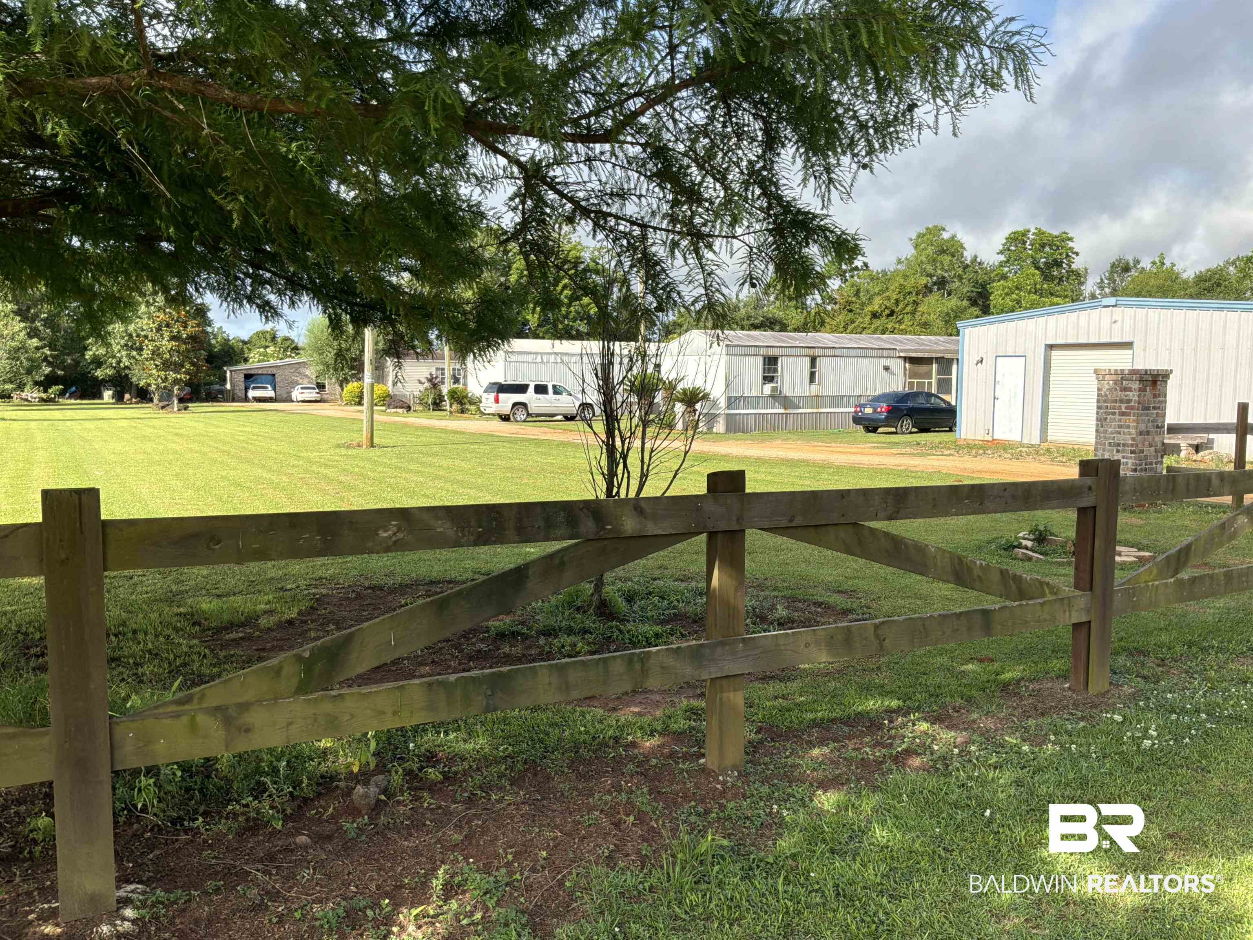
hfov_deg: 63.4
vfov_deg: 49.7
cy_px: 470
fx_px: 1014
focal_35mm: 28
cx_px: 626
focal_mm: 3
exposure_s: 1/1195
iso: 32
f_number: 1.8
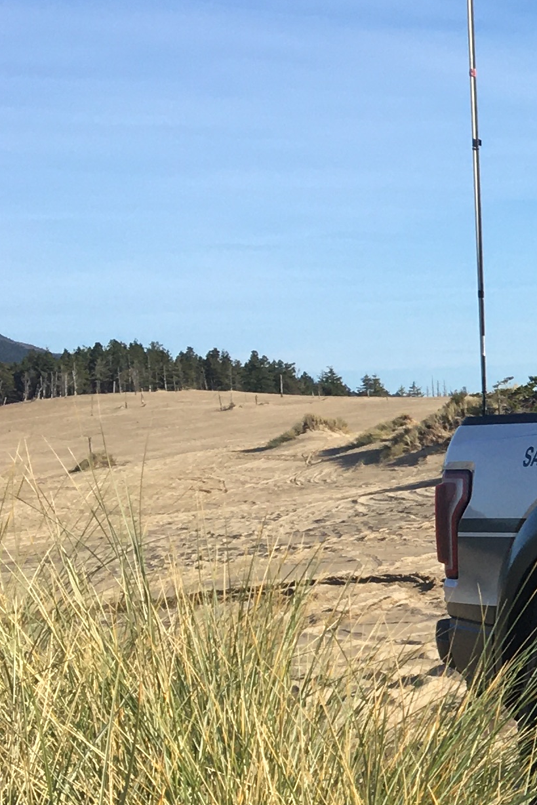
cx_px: 1231
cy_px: 537
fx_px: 2214
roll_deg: +2.9
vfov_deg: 20.5
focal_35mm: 99
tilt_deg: -1.6
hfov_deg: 11.7
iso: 25
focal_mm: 4.15
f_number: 2.2
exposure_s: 1/1148
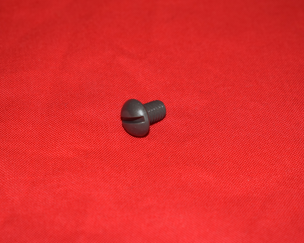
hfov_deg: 20.5
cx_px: 148
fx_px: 842
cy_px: 122
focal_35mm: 94
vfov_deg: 16.4
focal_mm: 55
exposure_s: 1/40
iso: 320
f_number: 5.6
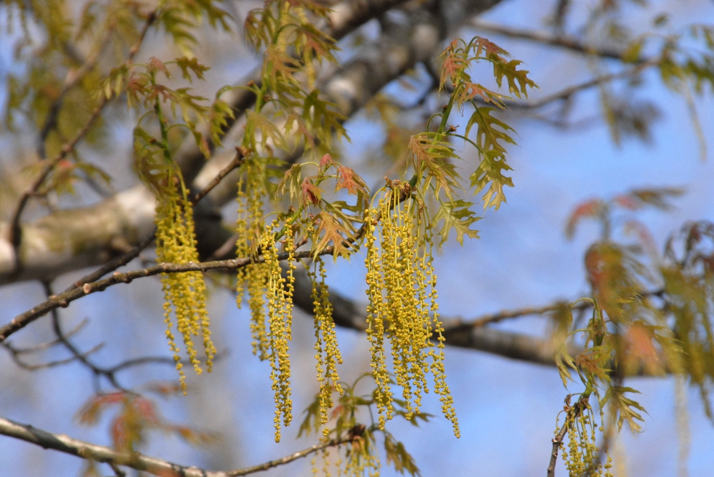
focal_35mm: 469
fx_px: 9308
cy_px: 247
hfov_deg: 4.4
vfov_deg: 2.9
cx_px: 345
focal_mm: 300
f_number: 10
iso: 400
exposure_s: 1/350
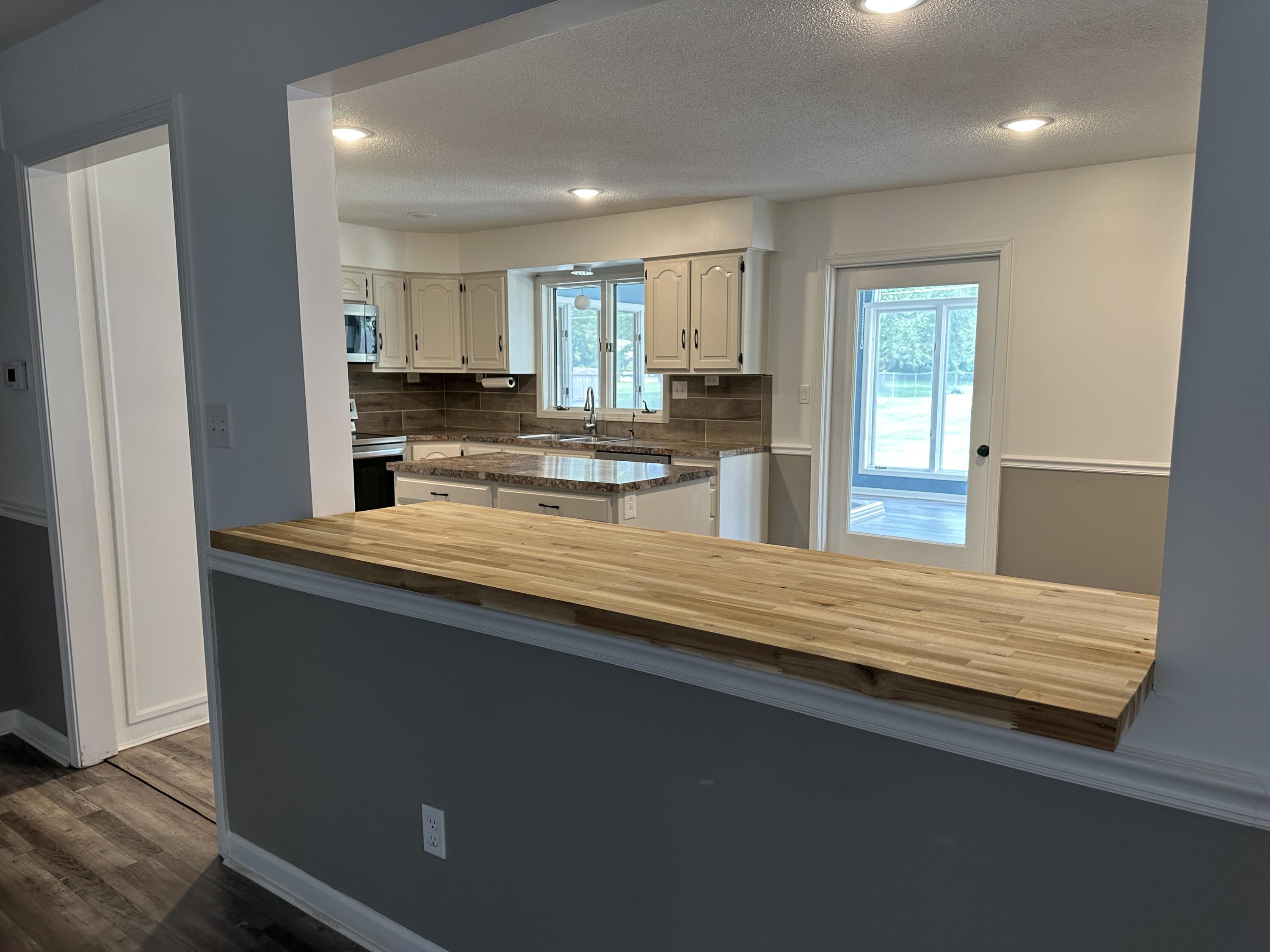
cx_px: 635
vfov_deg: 56.8
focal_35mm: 24
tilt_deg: -7.7
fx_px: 881
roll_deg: -0.2
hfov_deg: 71.6
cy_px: 476
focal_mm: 6.86
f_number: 1.78
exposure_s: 1/60
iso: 125
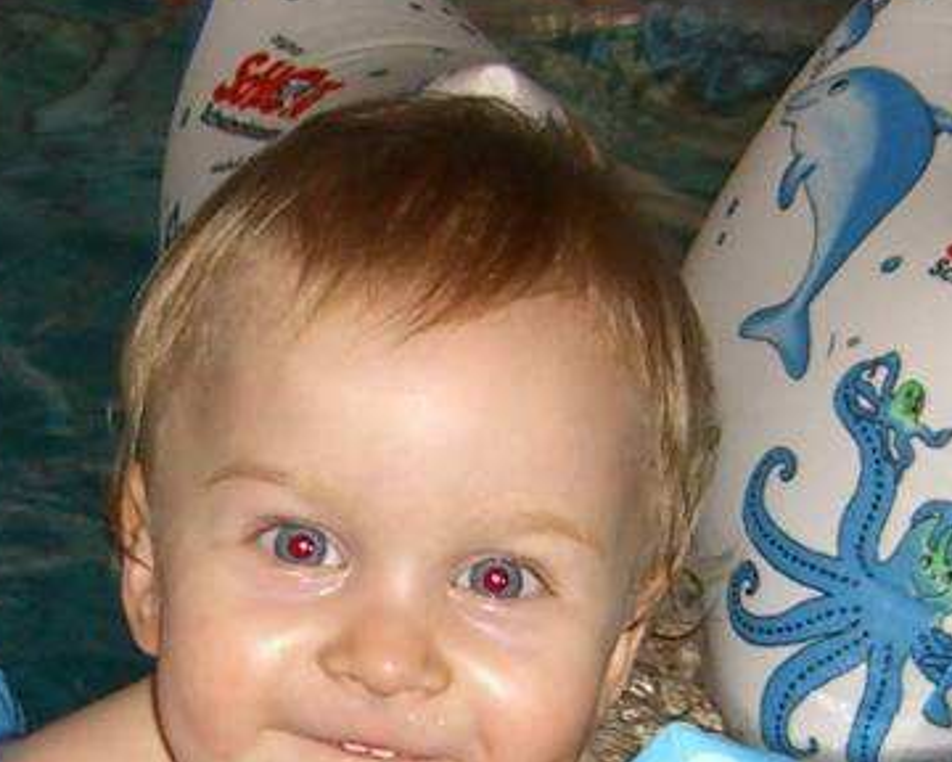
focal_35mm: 67
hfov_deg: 28.2
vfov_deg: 22.5
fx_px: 1888
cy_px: 607
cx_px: 354
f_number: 2.8
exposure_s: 1/60
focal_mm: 7.9
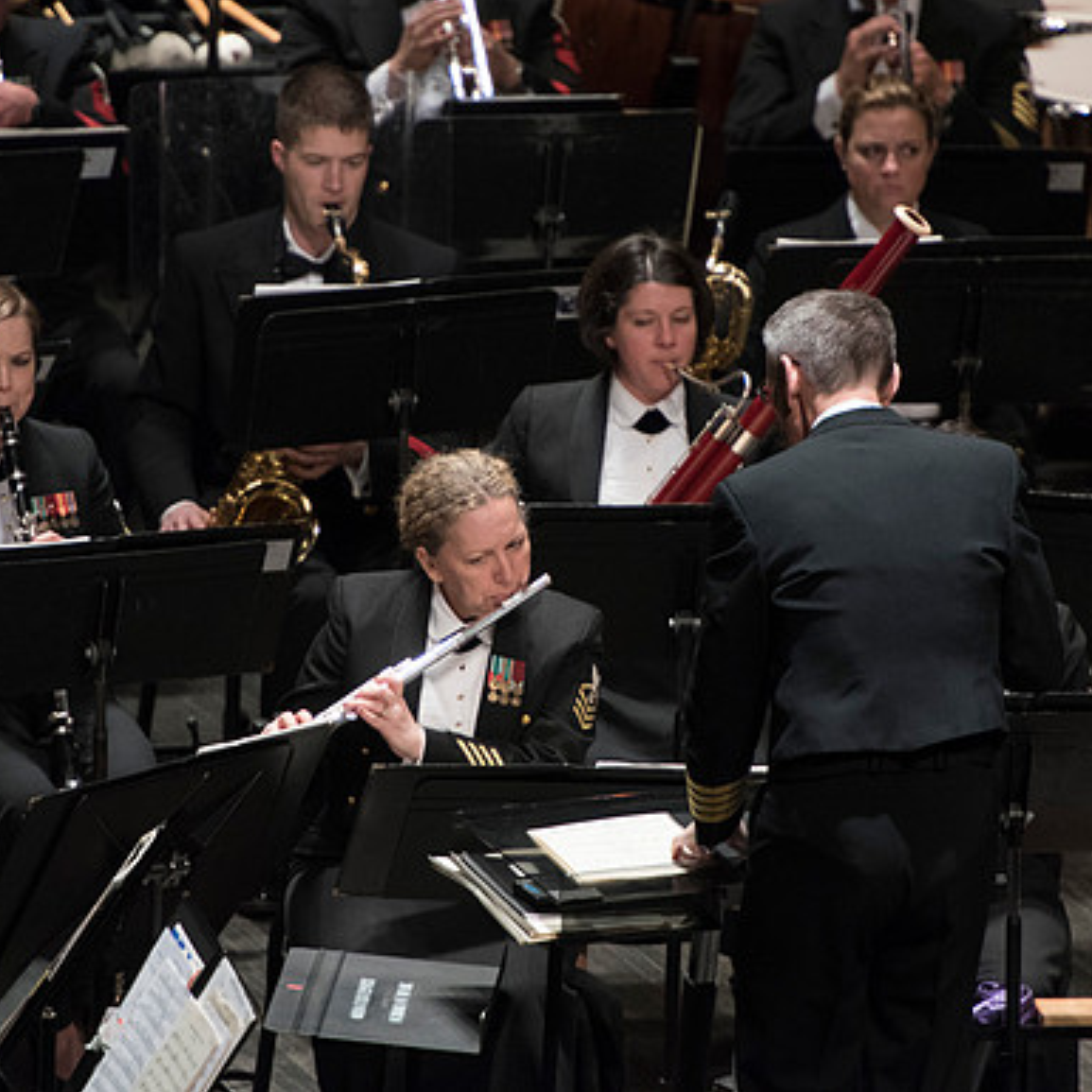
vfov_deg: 3.5
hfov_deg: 3.5
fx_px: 17845
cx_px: 508
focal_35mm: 500
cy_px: 546
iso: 4000
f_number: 5.6
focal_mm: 390
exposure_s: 1/400
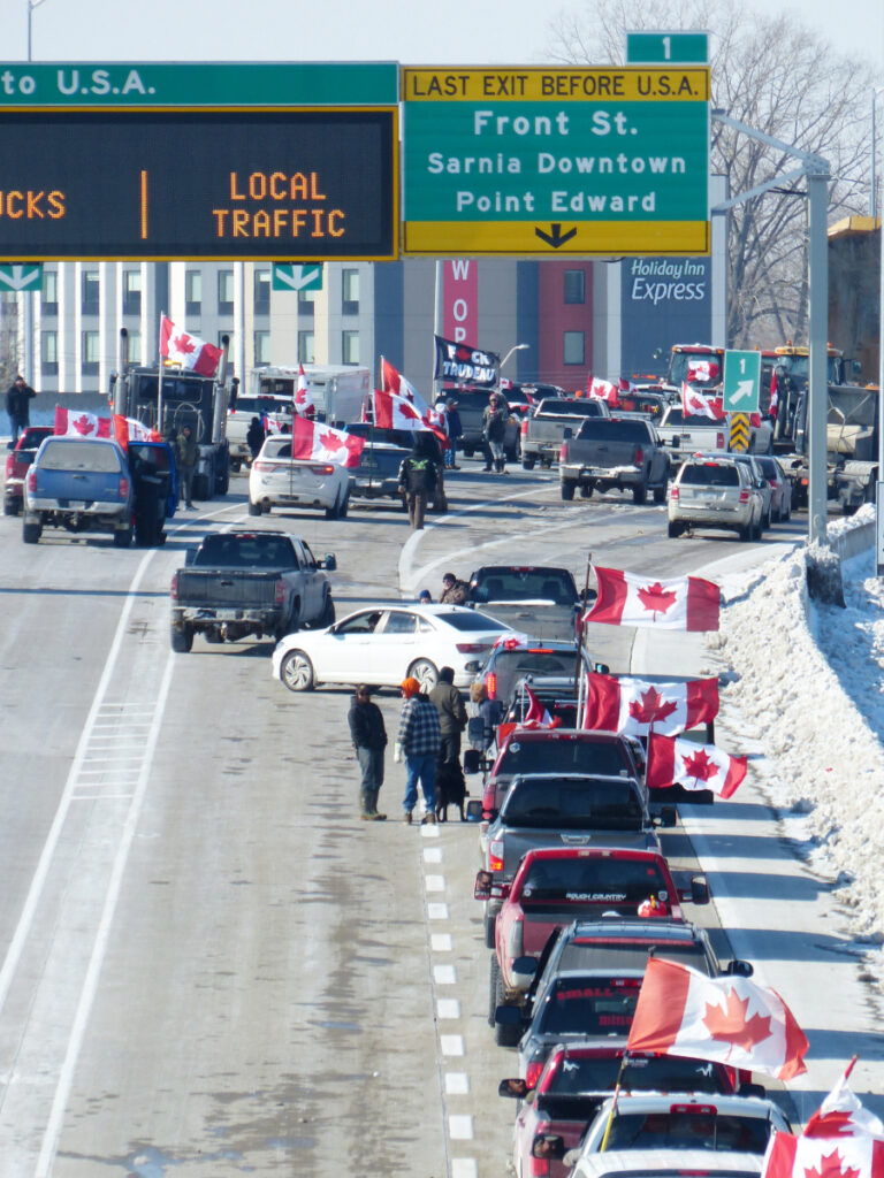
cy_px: 589
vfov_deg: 4.1
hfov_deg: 3.1
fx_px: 16514
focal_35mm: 485
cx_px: 442
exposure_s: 1/1300
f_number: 4
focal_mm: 87.3
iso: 100
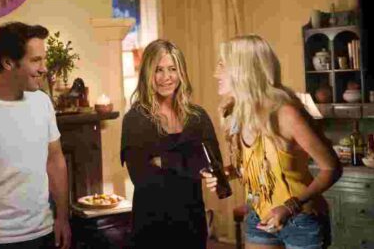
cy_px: 114
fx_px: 716
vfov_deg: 19.7
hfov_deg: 29.2
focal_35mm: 69
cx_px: 168
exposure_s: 1/125
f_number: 2.8
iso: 3200
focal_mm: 62
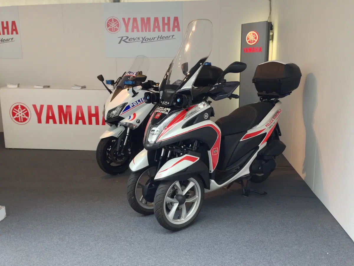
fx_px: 337
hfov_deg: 55.4
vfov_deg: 42.9
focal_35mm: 33
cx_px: 177
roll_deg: +1.4
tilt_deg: -14.4
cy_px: 133
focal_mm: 4.12
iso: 50
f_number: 2.4
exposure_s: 1/24
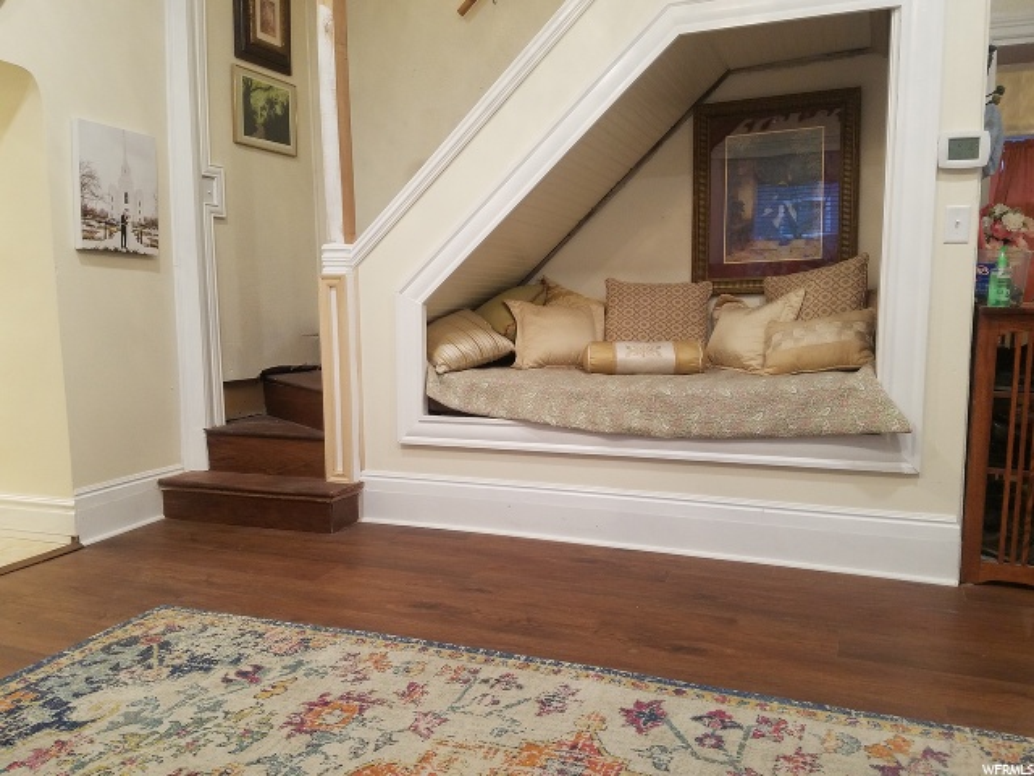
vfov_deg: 53.1
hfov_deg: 67.3
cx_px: 517
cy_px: 388
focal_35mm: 26
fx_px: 777
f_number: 1.7
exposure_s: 1/40
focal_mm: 4.2
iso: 160
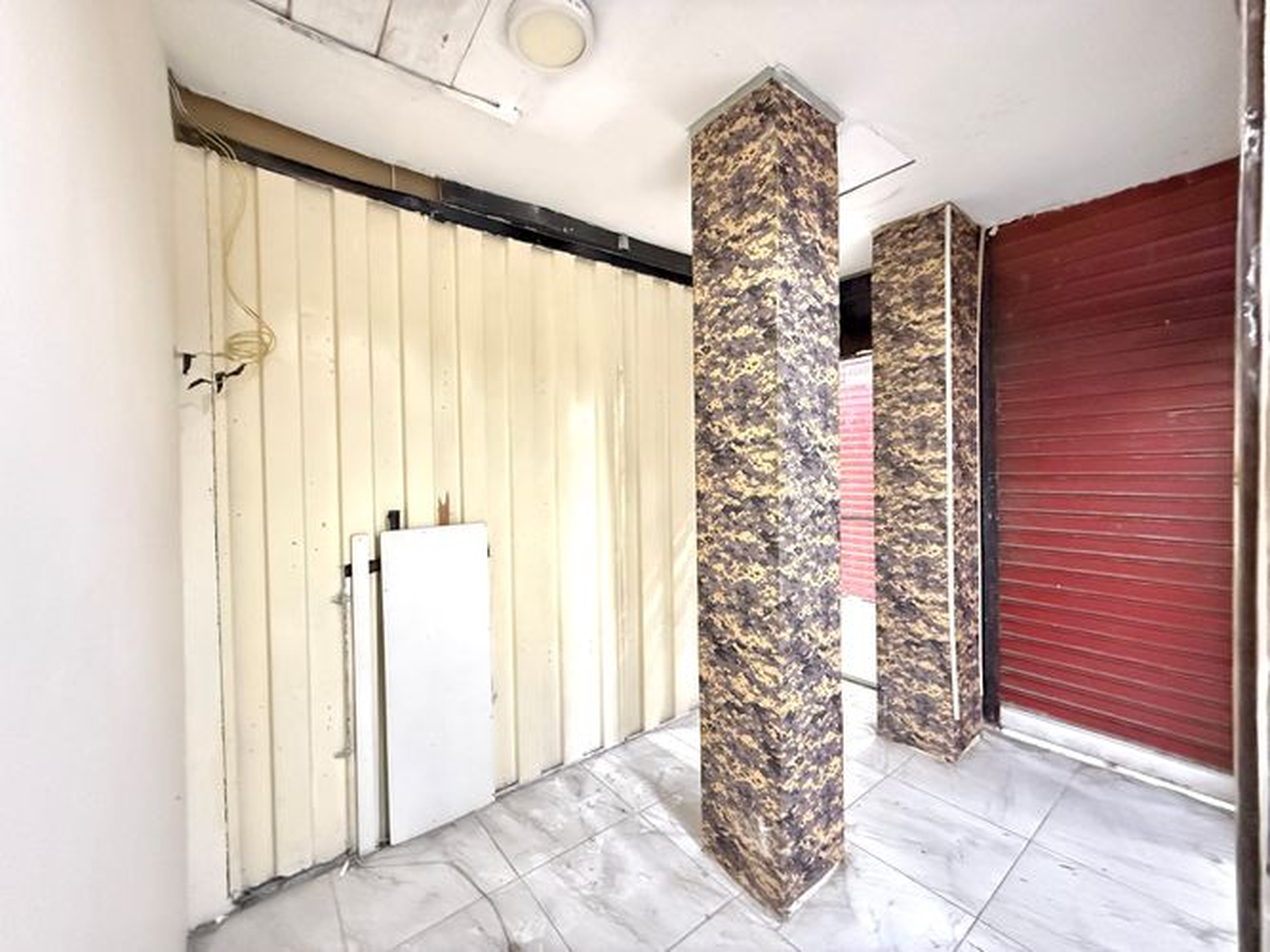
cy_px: 476
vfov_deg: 85.7
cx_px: 635
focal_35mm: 14
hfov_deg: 102.1
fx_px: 514
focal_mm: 2.22
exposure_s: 1/40
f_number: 2.2
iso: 1600
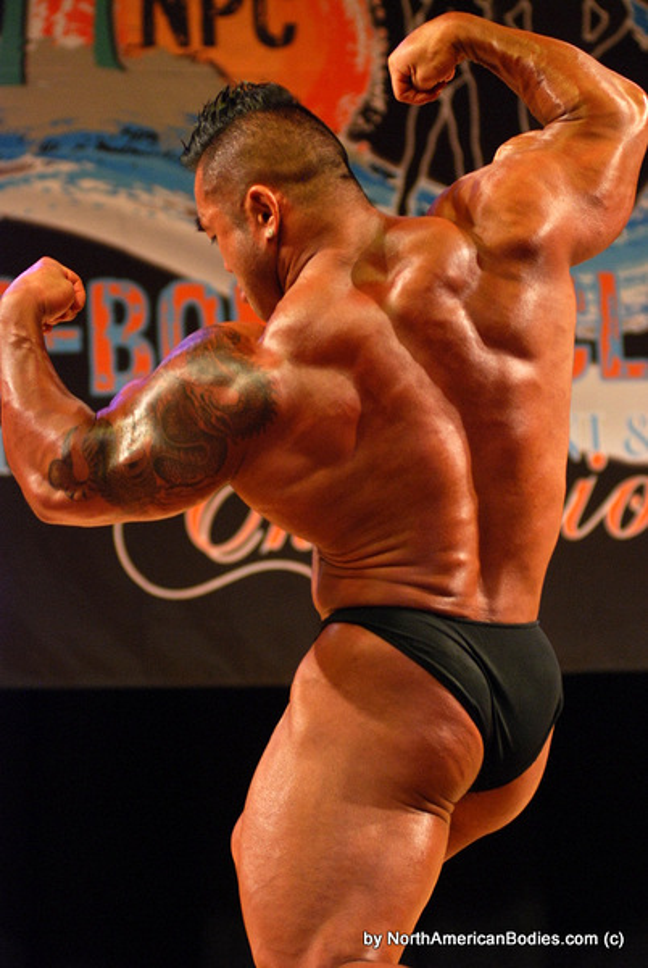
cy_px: 484
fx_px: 3229
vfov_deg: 17.0
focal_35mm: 120
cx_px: 324
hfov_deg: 11.5
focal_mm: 80
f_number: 2.8
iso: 640
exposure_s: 1/100
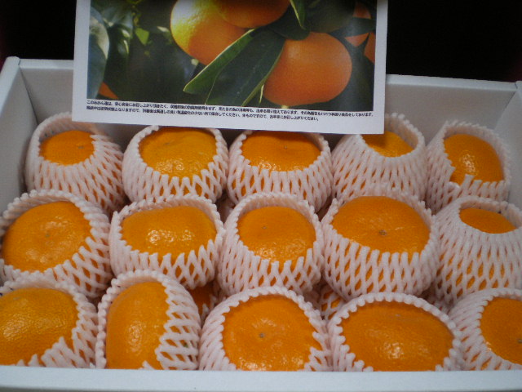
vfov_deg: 37.7
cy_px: 196
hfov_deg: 49.0
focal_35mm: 38
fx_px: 573
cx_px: 261
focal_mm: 6.3
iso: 250
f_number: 3.1
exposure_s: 1/30
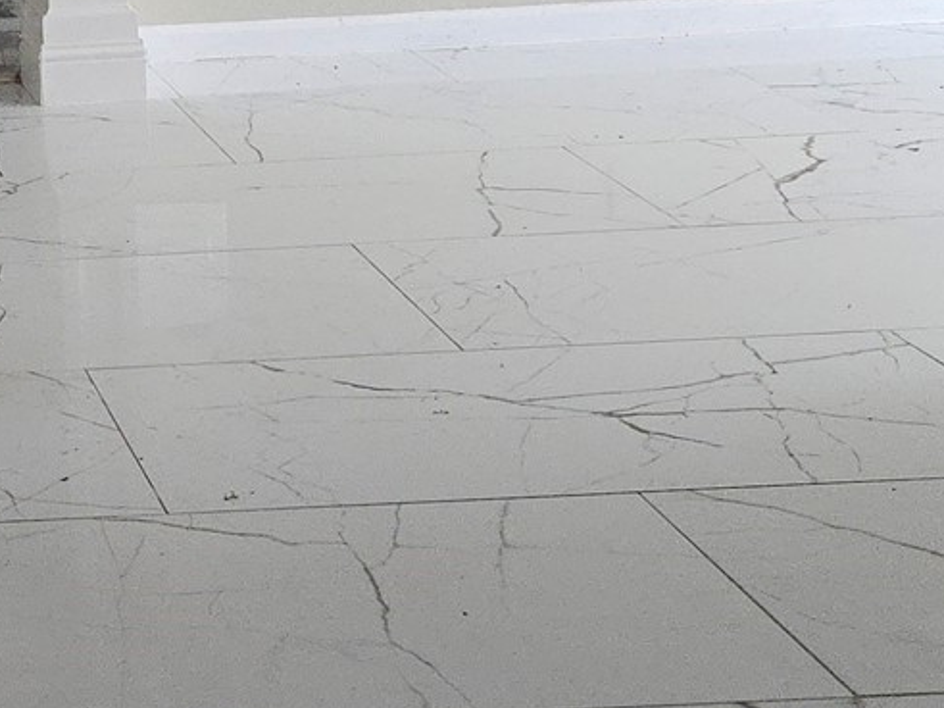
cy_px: -102
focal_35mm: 96
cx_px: -396
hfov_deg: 18.5
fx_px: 2617
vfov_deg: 15.0
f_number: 1.8
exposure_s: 1/180
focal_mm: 5.4
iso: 160
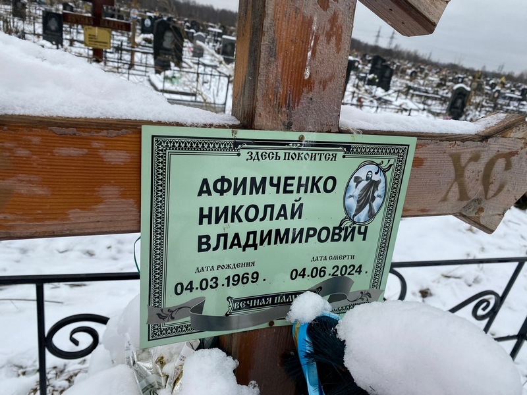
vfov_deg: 53.1
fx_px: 396
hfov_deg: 67.3
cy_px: 198
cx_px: 264
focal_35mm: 26
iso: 32
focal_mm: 4.25
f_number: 1.8
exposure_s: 1/235
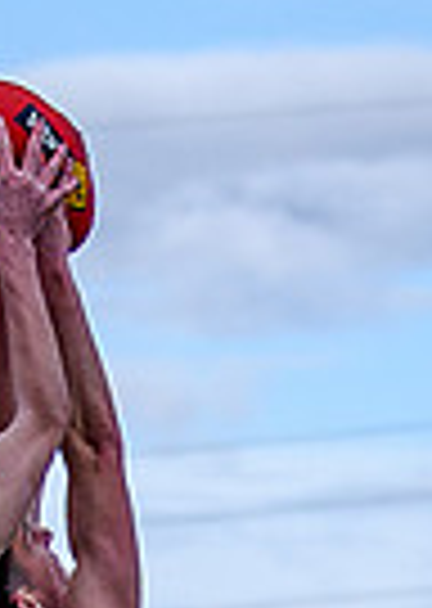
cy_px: 1236
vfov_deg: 2.2
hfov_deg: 1.6
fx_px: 15660
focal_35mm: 909
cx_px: 550
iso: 125
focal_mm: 70
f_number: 2.8
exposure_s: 1/2000
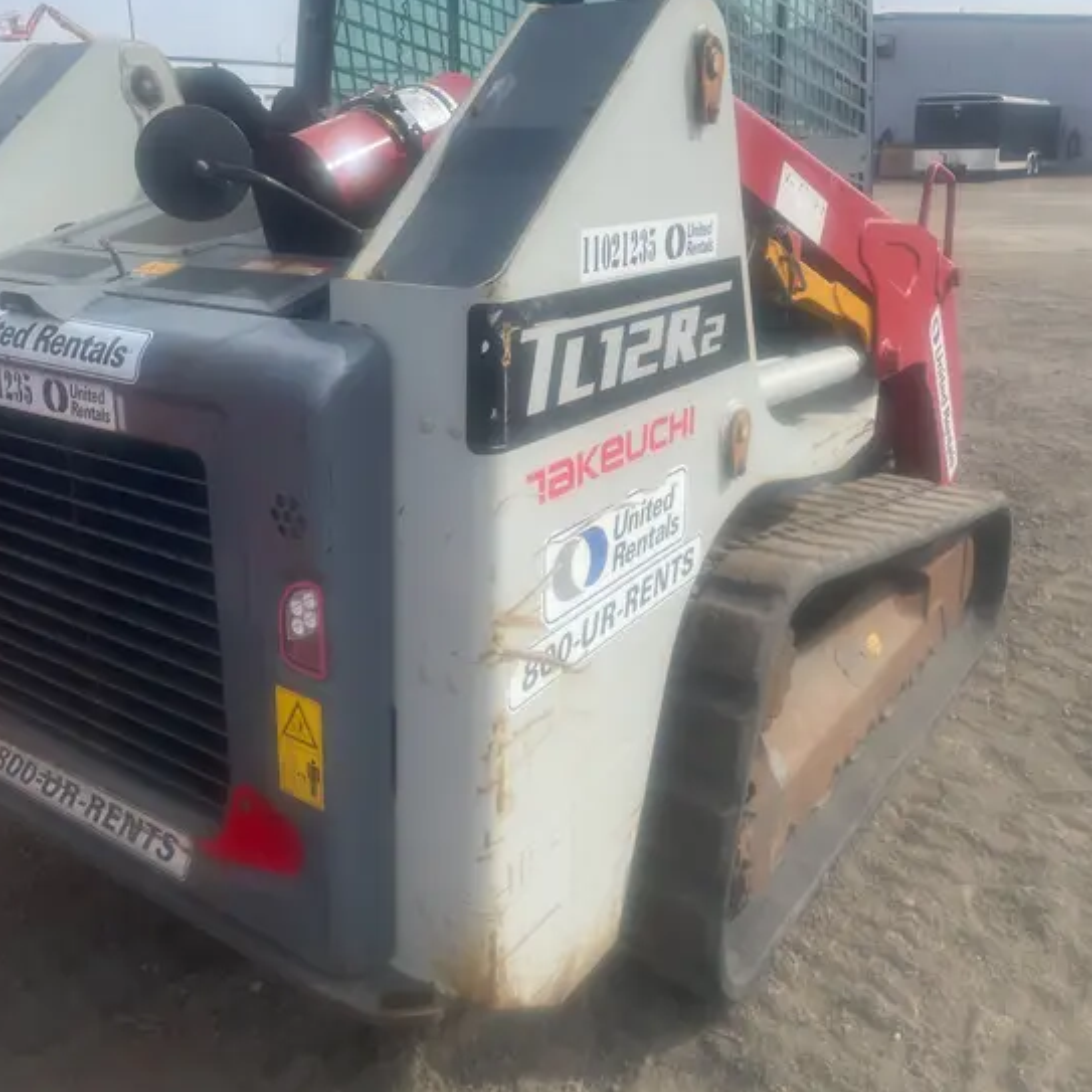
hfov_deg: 52.5
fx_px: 1106
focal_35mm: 31
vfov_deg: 52.1
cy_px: 421
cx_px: 541
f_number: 1.6
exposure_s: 1/3401
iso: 32
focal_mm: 4.2
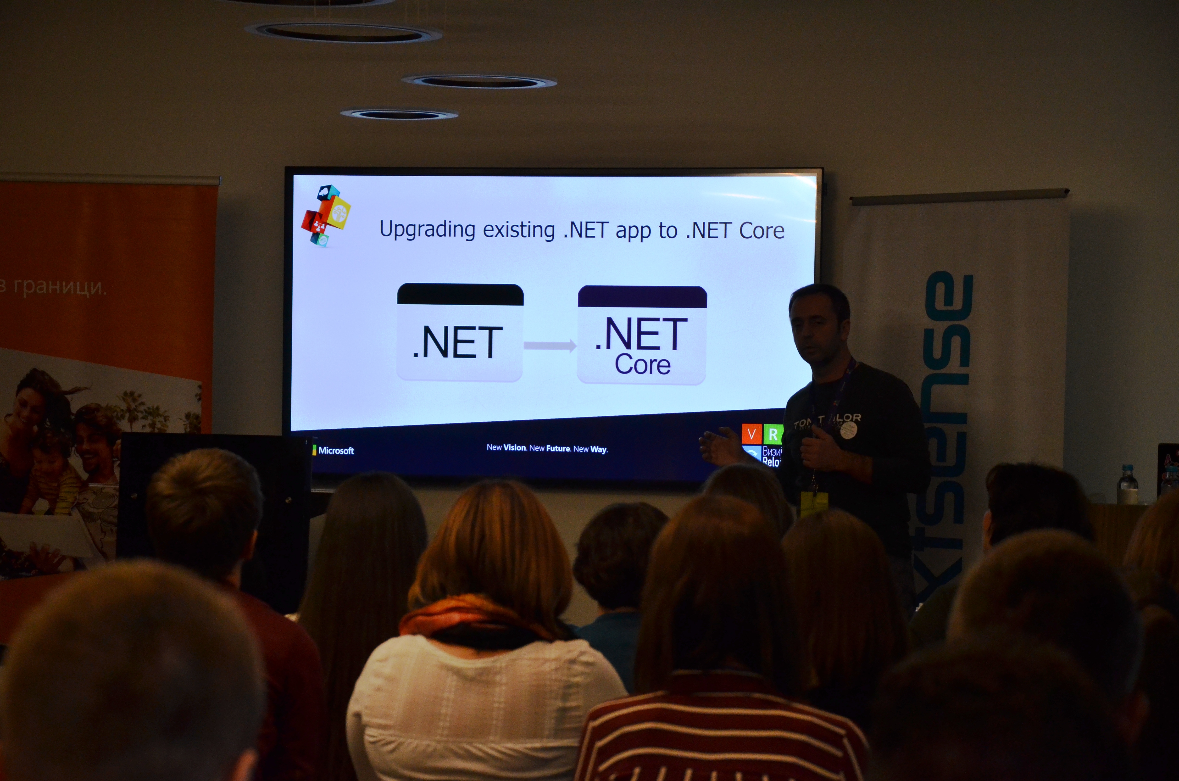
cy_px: 390
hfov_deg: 20.7
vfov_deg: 13.8
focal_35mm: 99
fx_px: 3236
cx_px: 590
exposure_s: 1/400
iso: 1100
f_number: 5.3
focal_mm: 66
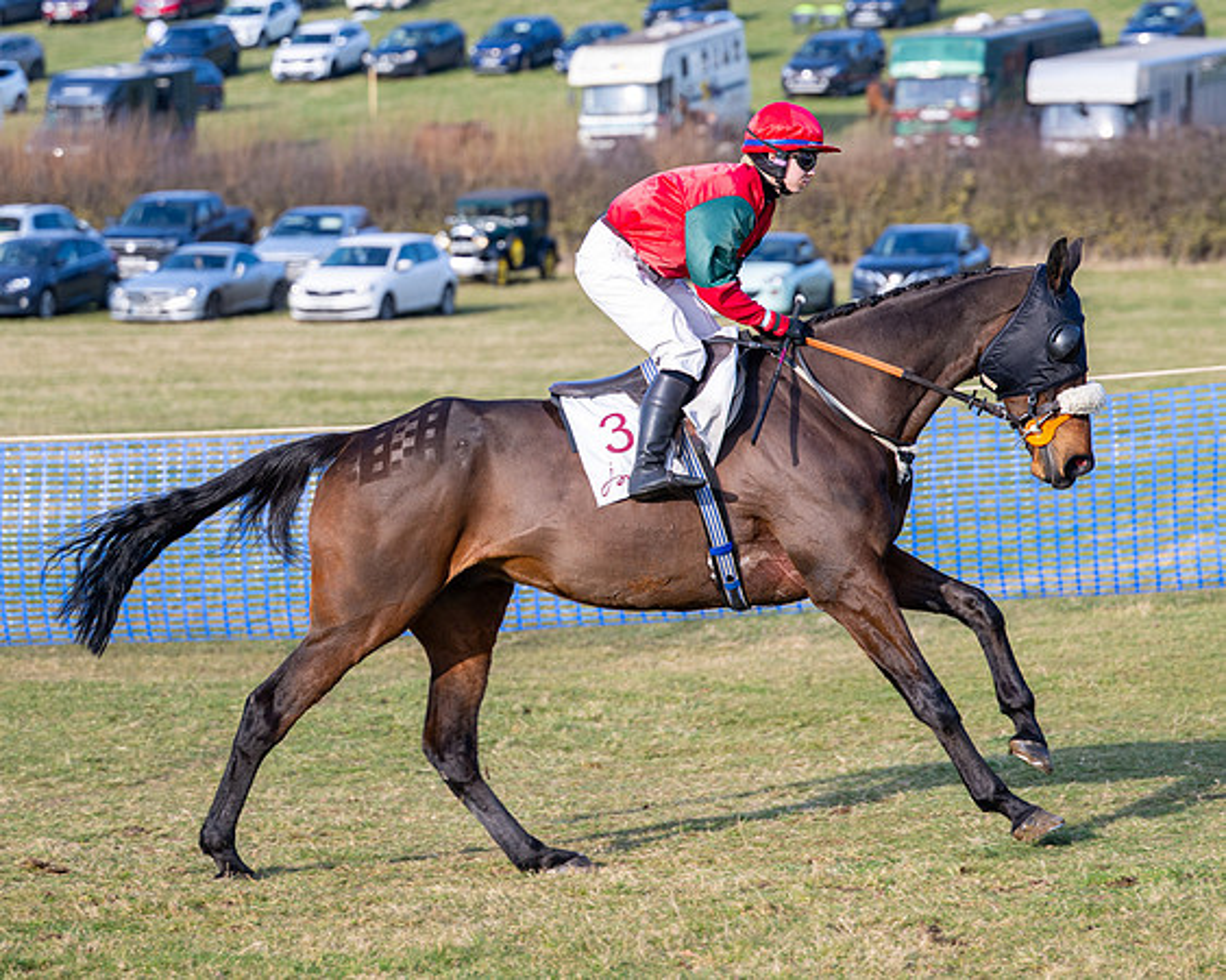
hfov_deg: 11.5
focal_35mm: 168
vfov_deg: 9.2
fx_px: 6085
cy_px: 484
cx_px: 650
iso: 125
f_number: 2.8
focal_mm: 96
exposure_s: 1/1000
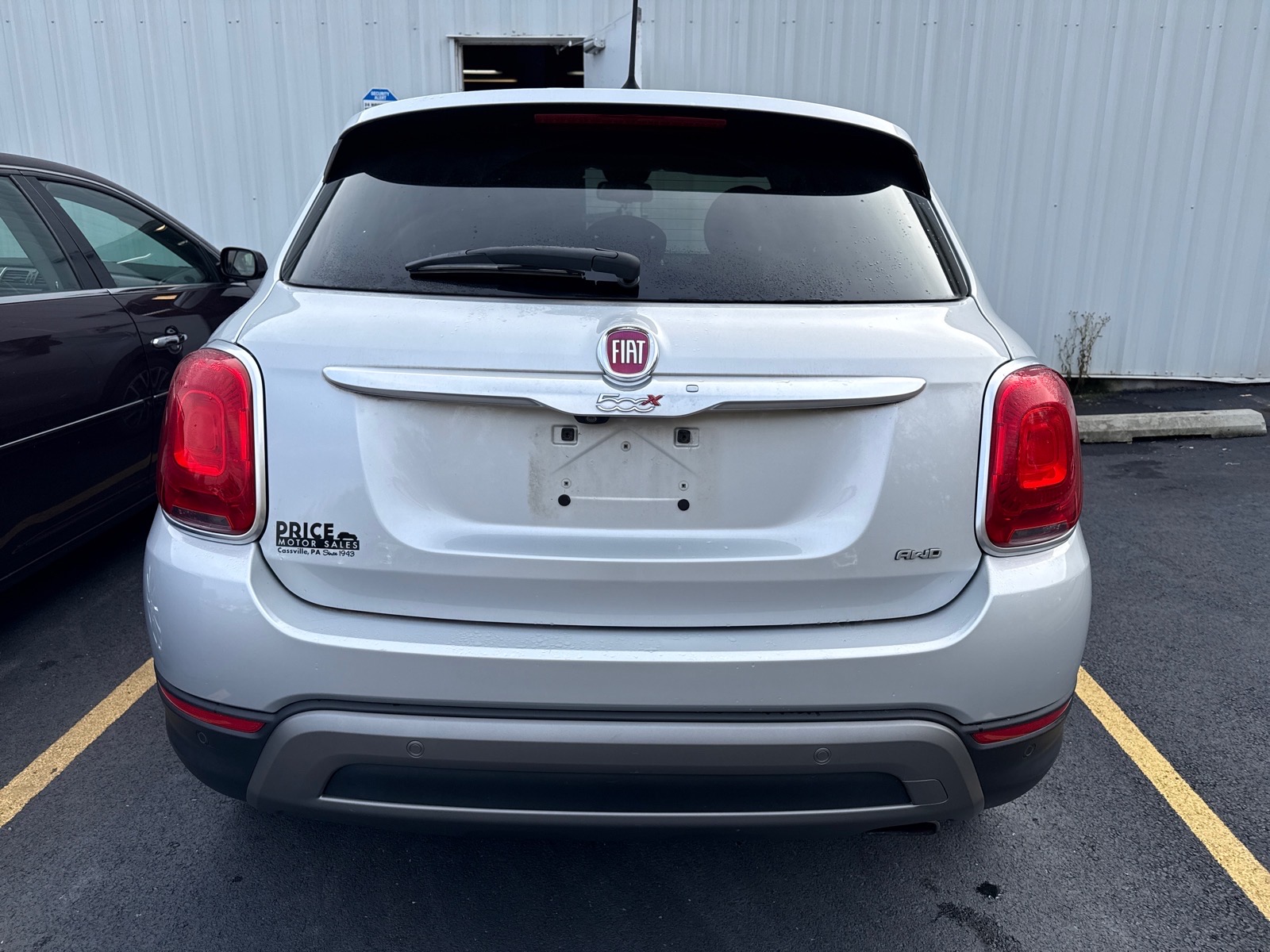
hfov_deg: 71.6
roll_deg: -0.2
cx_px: 635
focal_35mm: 24
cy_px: 476
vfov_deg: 56.8
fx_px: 881
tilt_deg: -14.4
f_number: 1.78
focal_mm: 6.76
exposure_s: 1/1493
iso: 80
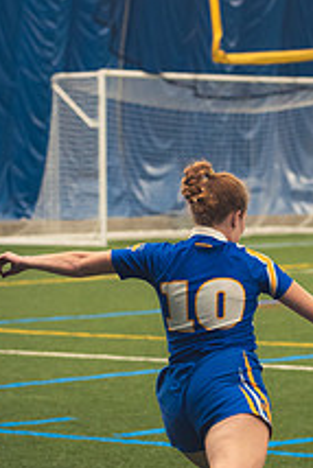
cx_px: 295
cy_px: 206
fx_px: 2877
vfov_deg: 9.3
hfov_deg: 6.2
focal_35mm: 221
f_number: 2.8
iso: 2200
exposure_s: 1/320
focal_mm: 70
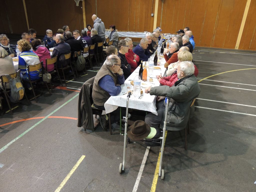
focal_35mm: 24
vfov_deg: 56.8
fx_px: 177
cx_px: 128
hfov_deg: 71.6
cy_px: 96
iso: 360
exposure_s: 1/30
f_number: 3
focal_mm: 4.3
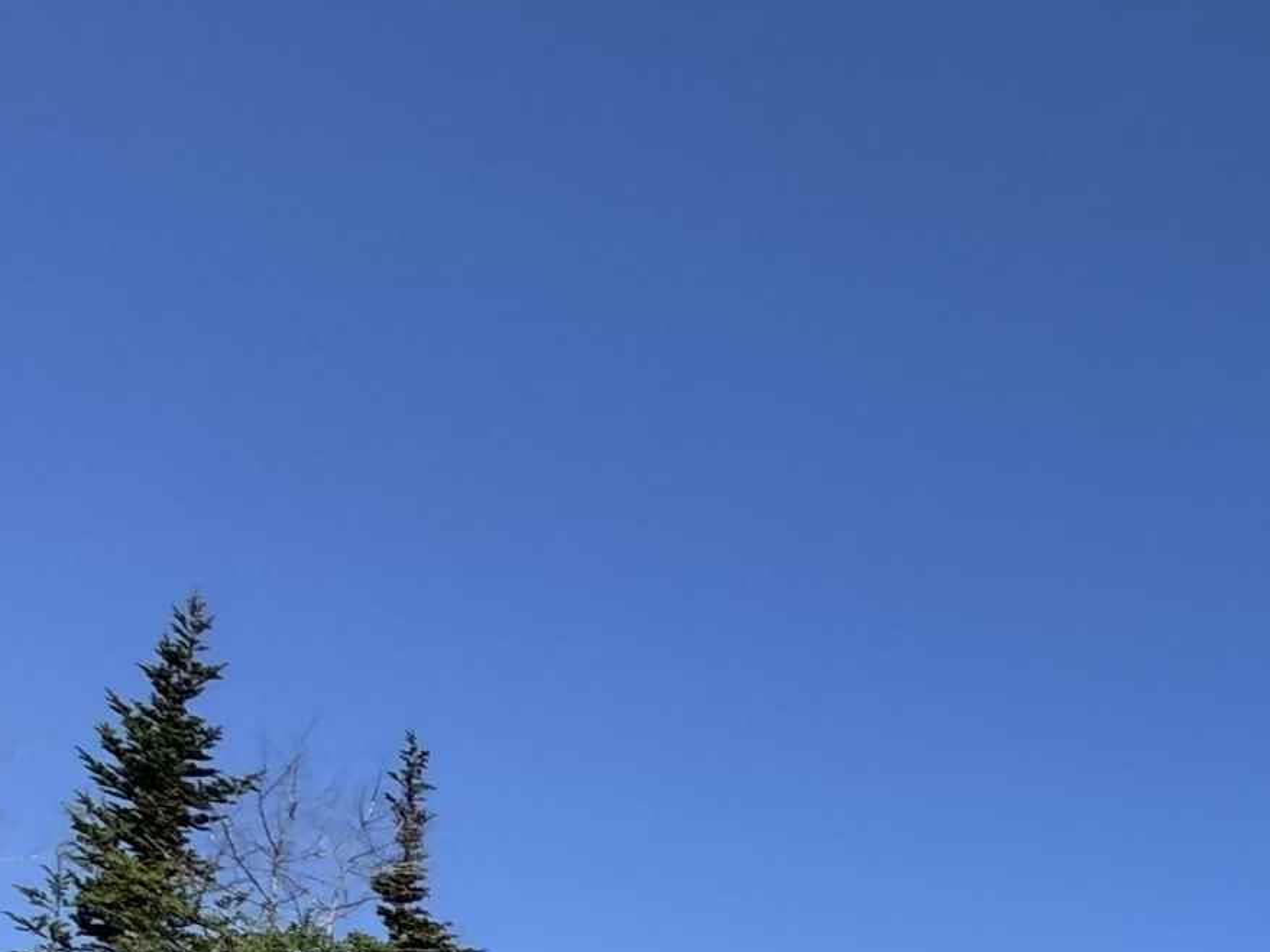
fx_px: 1797
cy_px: 1607
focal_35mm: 49
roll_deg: -1.3
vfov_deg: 21.8
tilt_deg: +4.7
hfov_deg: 24.7
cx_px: 2094
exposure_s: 1/2028
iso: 50
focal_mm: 2.22
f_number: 2.2
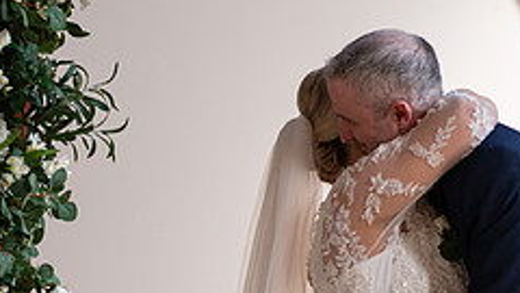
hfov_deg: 14.1
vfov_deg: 8.0
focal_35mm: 152
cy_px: 207
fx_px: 2096
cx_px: 327
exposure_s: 1/160
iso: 500
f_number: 3.5
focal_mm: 60
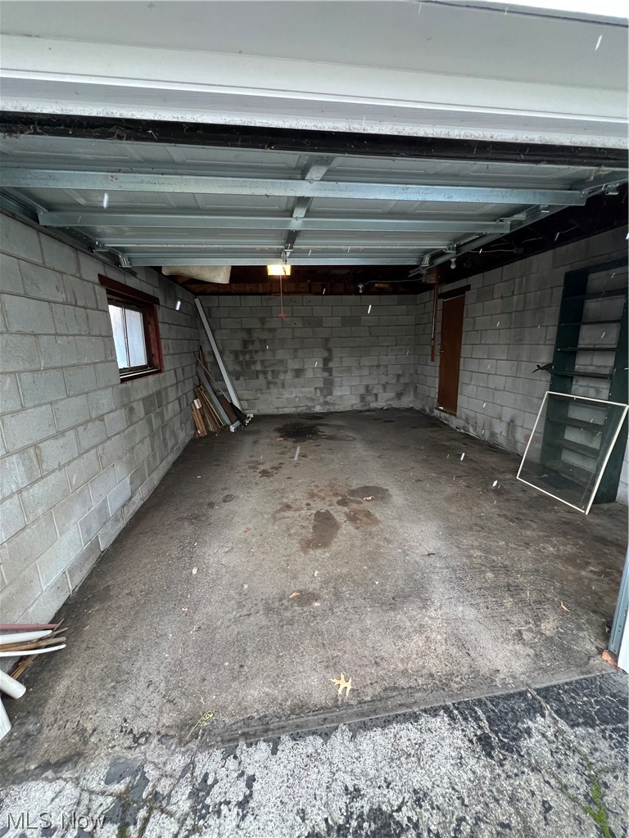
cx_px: 314
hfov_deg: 89.9
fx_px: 315
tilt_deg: -11.5
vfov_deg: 106.2
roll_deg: +2.1
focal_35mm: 13
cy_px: 419
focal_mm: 1.57
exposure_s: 1/99
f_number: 1.8
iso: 250
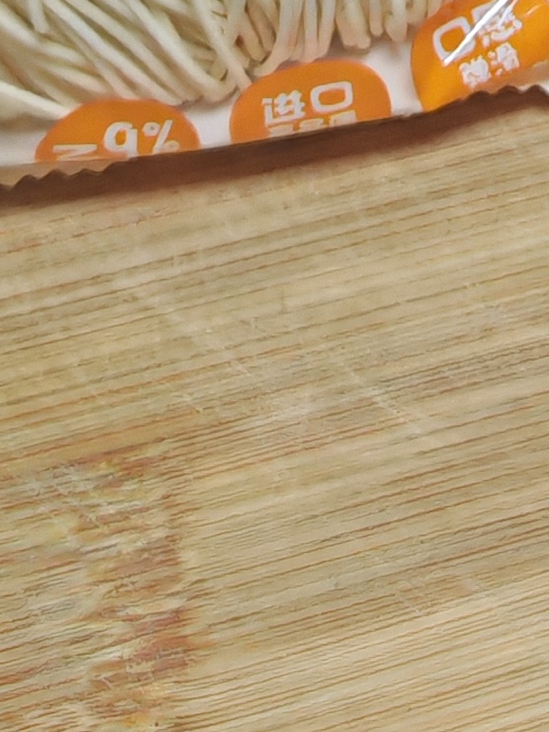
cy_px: -560
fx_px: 3109
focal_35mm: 147
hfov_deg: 10.0
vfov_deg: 12.4
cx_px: 641
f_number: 1.9
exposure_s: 1/33
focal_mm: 6.67
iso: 1000
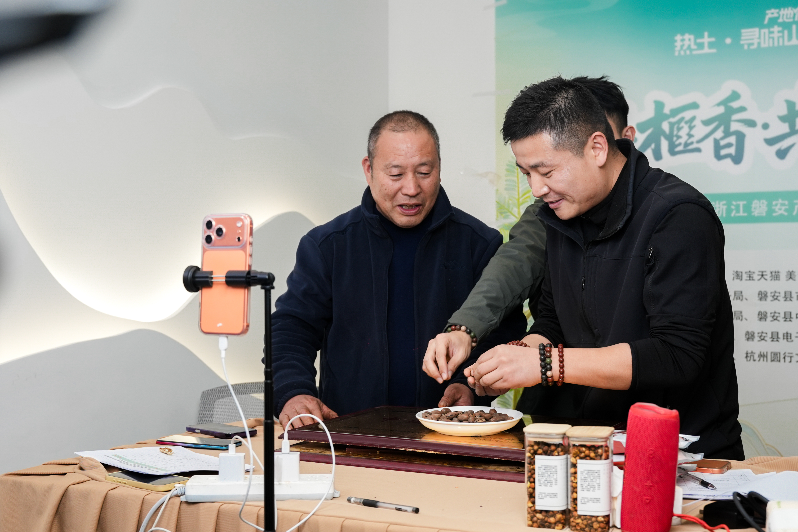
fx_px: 1020
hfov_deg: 42.7
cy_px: 266
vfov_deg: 29.2
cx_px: 399
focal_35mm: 46
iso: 400
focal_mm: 31.1
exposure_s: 1/125
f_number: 4
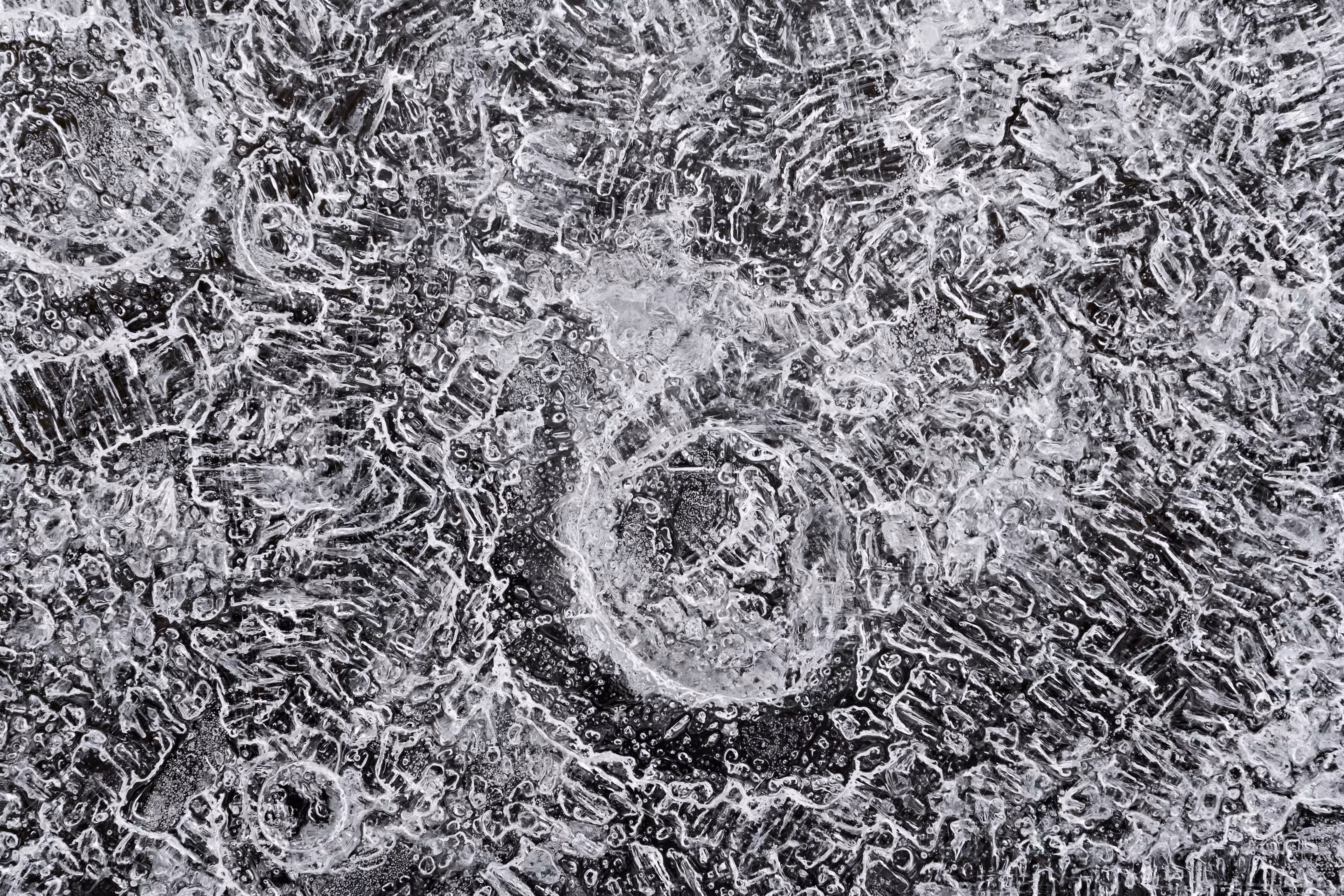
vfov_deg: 15.2
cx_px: 672
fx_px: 3360
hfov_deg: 22.6
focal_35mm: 90
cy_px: 448
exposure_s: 1/2.5
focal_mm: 90
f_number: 7.1
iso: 320
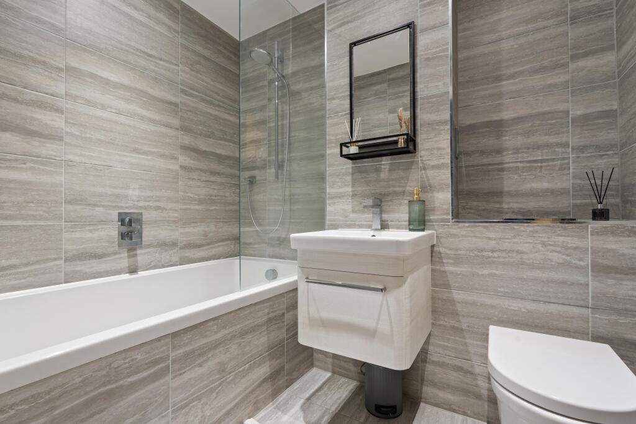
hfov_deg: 96.7
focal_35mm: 16
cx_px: 318
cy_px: 212
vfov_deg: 73.8
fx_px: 283
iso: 250
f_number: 9
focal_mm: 16
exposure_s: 1.6
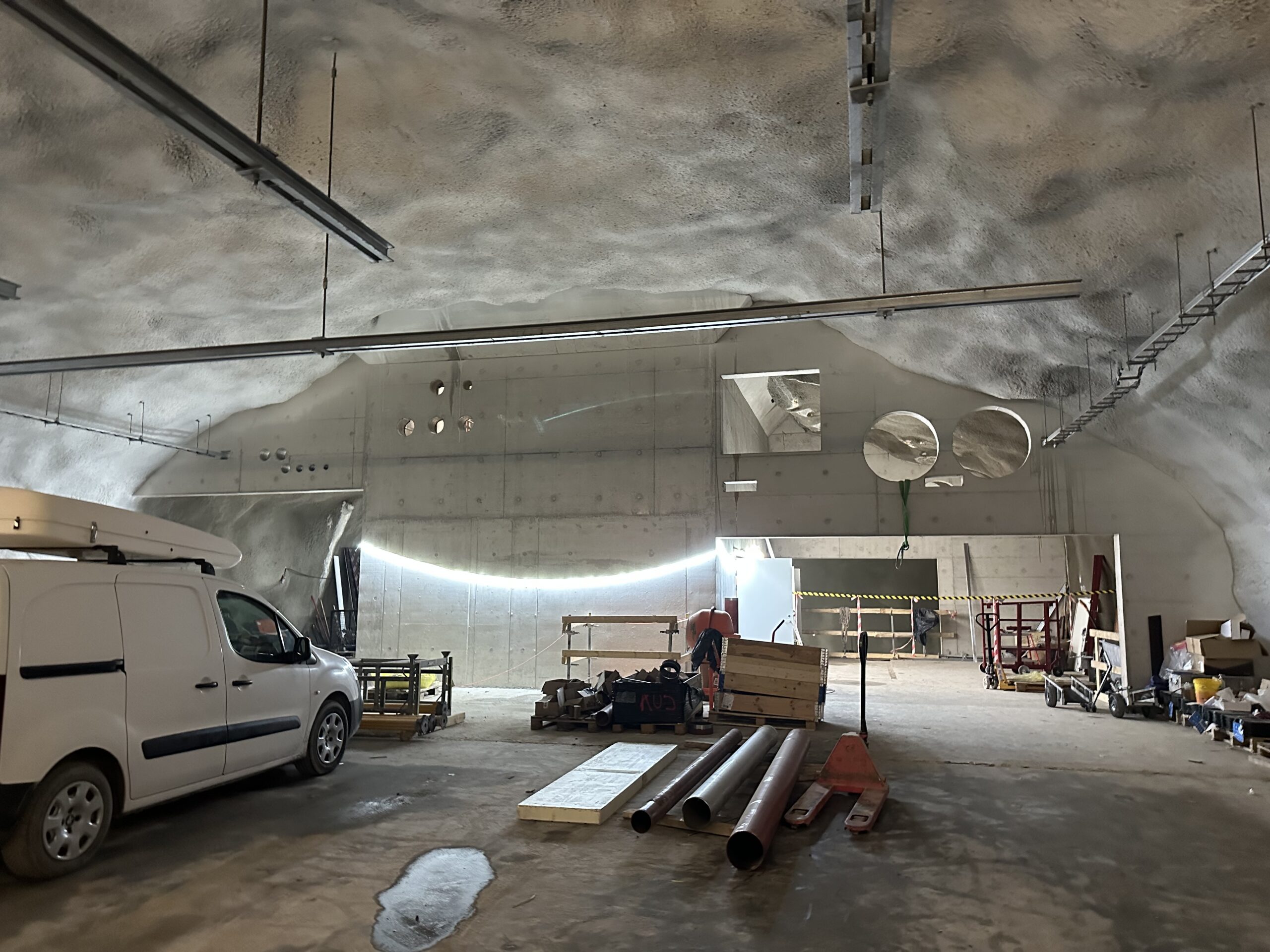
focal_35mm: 24
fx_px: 881
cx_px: 635
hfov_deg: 71.6
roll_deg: -1.2
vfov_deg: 56.8
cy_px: 476
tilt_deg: +6.6
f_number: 1.78
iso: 1000
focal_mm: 6.86
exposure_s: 1/50
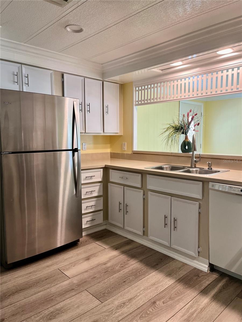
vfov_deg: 67.3
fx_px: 242
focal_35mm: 26
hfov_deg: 53.1
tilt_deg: -5.7
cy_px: 161
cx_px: 121
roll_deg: +0.4
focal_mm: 5.1
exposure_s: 1/120
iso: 125
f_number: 1.6
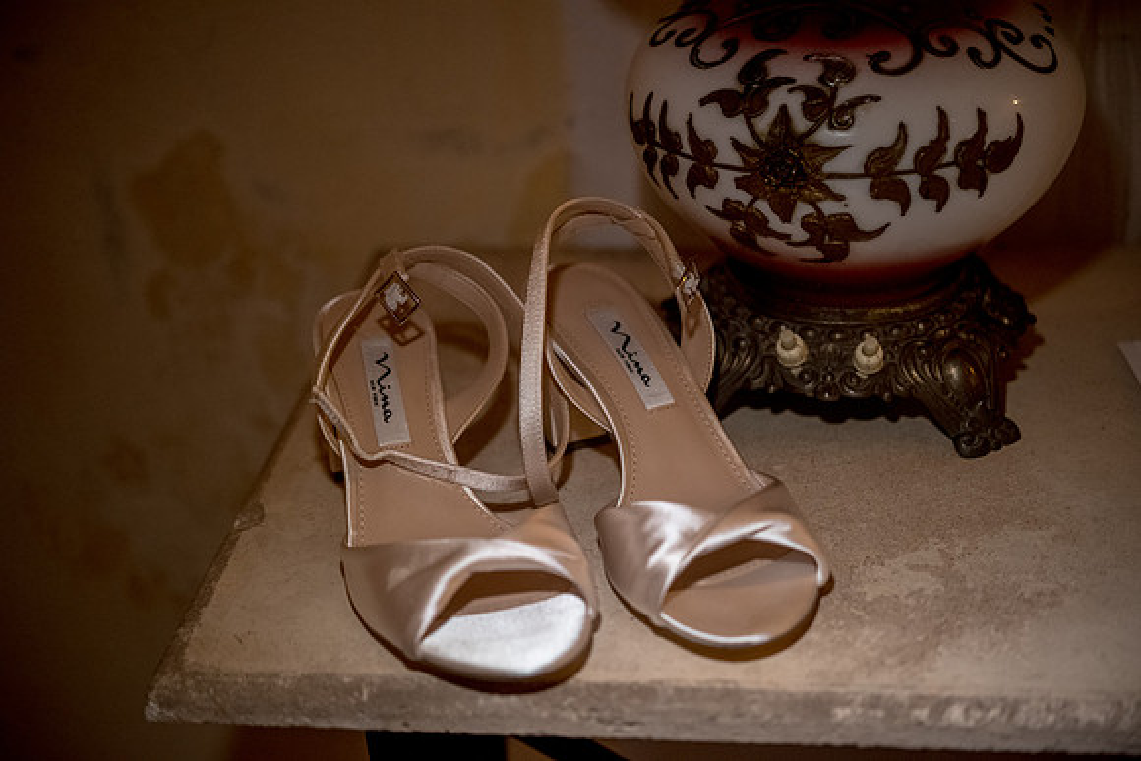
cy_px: 380
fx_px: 1902
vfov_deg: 22.6
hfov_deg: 33.4
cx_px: 570
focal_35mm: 60
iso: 2500
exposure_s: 1/125
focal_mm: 60
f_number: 3.2
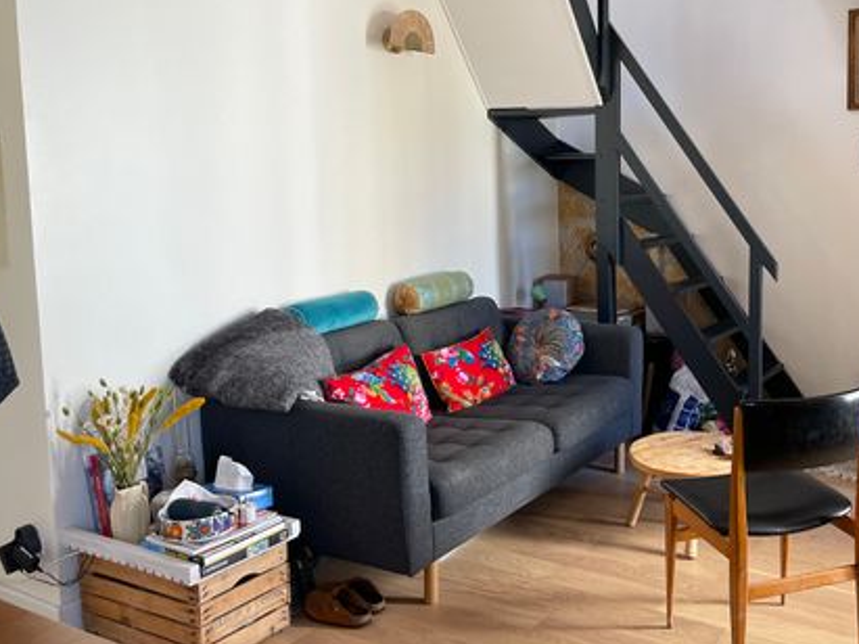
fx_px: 943
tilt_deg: -6.3
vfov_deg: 37.6
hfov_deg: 47.7
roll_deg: +0.7
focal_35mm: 38
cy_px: 261
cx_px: 608
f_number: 1.6
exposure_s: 1/120
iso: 125
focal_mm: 4.2
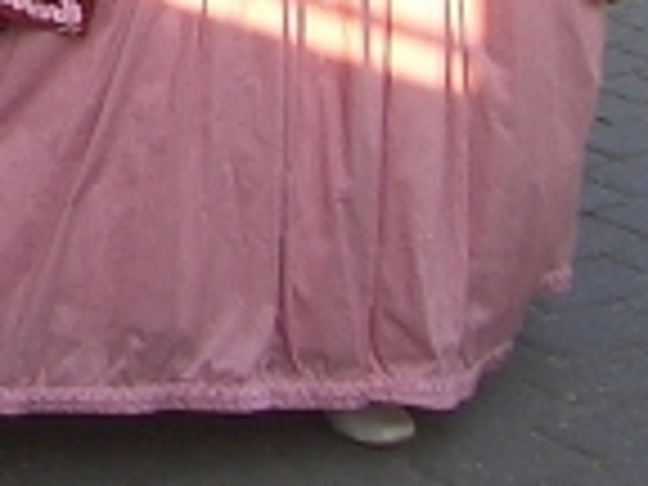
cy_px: -698
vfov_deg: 7.1
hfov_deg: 9.6
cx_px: -590
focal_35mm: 195
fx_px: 3650
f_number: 2.6
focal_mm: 5.8
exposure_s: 1/250
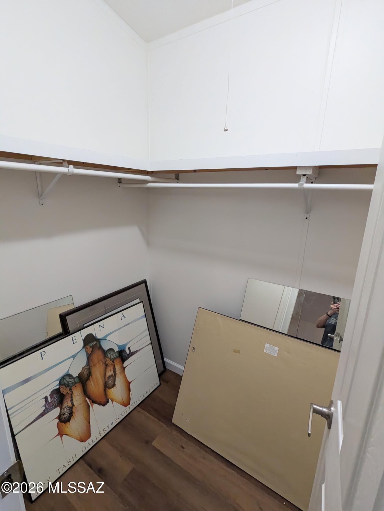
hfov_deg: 78.2
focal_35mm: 16
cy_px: 256
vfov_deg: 94.4
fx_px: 236
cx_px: 192
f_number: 2.2
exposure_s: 1/120
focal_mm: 2.35
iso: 578
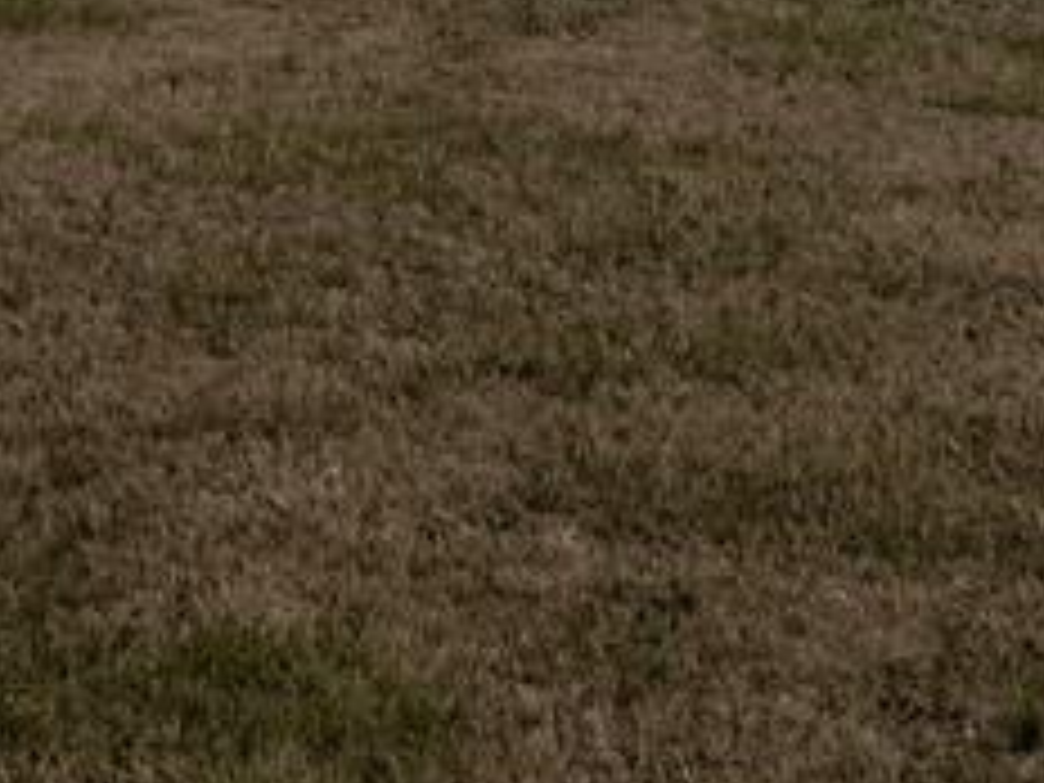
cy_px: -756
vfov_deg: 12.4
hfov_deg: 17.9
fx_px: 3197
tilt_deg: +9.3
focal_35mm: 106
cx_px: -90
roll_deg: -0.8
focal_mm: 6.76
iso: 80
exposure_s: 1/10309
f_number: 1.78
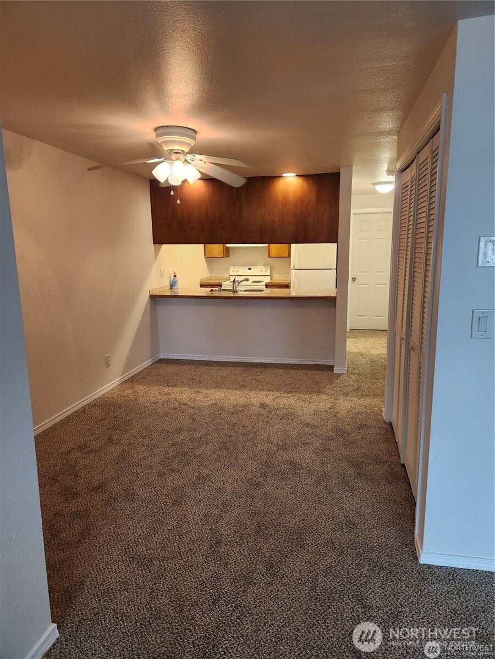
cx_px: 248
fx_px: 439
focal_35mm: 23
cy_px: 330
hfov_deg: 58.9
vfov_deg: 73.9
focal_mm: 5.4
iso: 320
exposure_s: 1/120
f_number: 1.8
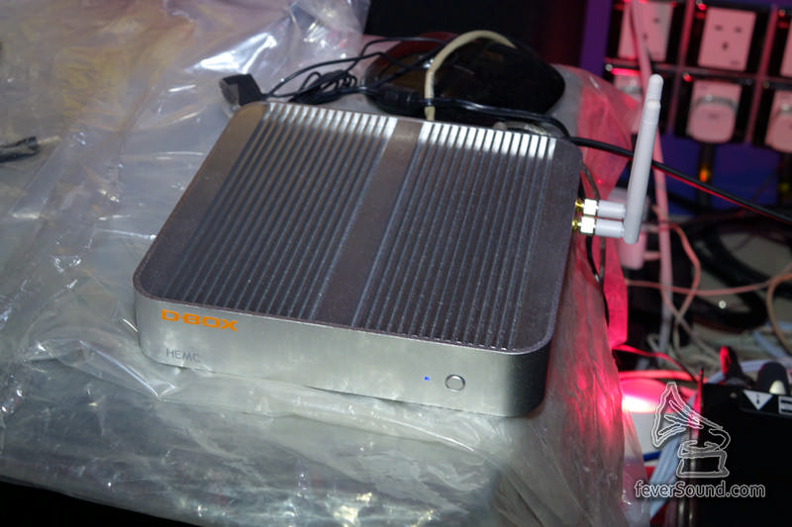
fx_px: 1320
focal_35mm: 60
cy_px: 264
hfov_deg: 33.4
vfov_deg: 22.6
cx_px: 396
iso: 500
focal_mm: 21.94
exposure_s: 1/30
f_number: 4
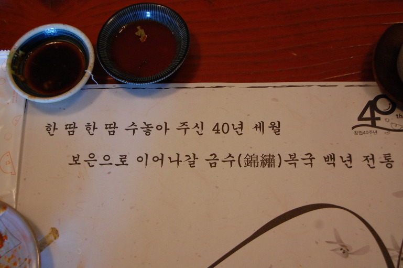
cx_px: 202
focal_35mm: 48
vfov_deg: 28.0
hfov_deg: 41.2
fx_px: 537
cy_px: 134
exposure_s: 1/30
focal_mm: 32
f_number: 4.2
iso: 1250
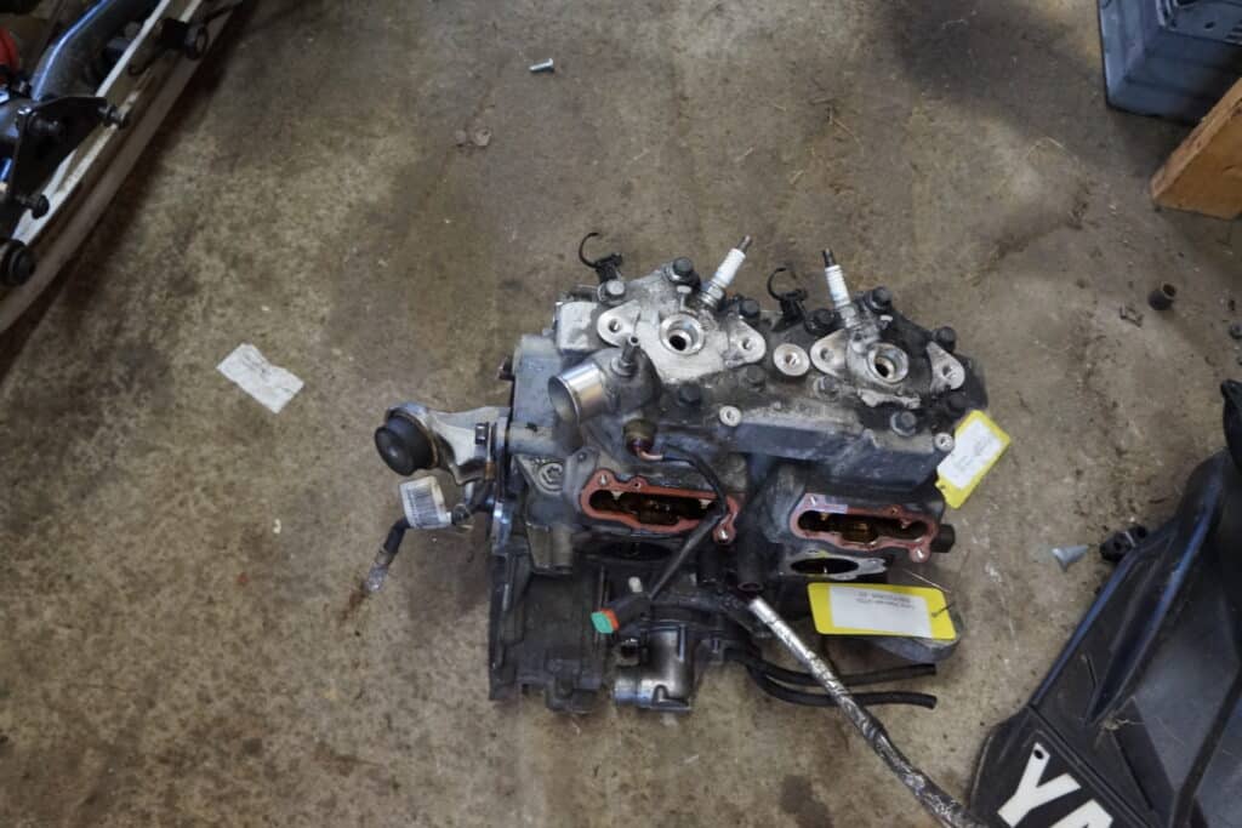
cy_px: 414
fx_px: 1035
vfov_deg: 43.6
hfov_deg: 61.9
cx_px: 621
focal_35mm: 30
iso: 3200
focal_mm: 20
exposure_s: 1/60
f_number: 5
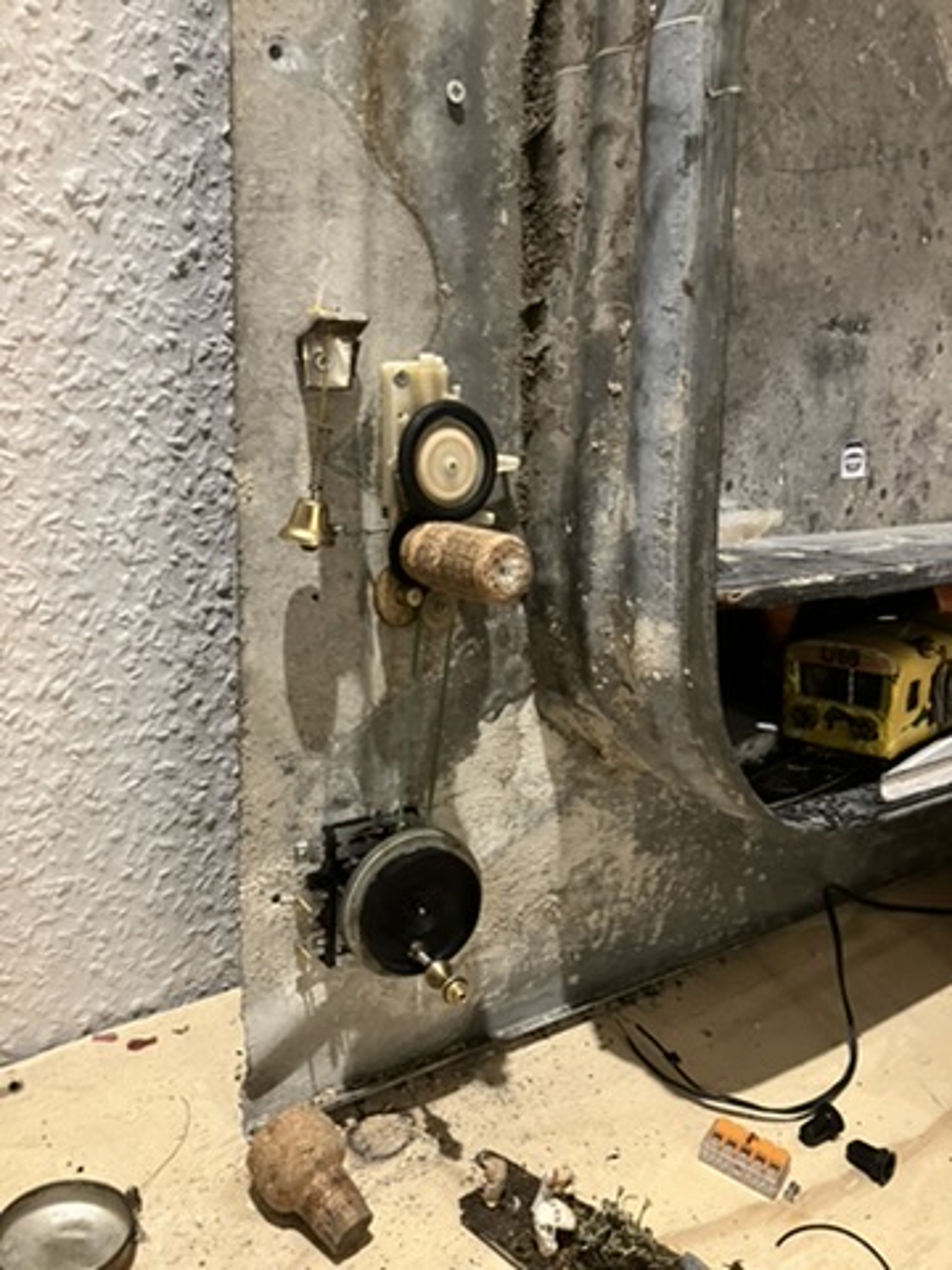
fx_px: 1027
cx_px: 476
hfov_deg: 49.7
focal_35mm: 28
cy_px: 635
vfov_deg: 63.4
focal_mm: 3.99
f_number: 1.8
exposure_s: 1/25
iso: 640
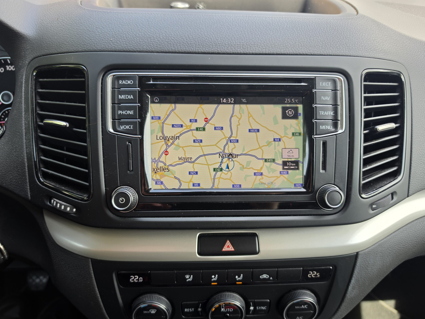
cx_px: 212
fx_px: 282
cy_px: 160
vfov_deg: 58.9
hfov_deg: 73.9
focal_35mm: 23
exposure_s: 1/62.5
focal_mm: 6.5
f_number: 1.4
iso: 10
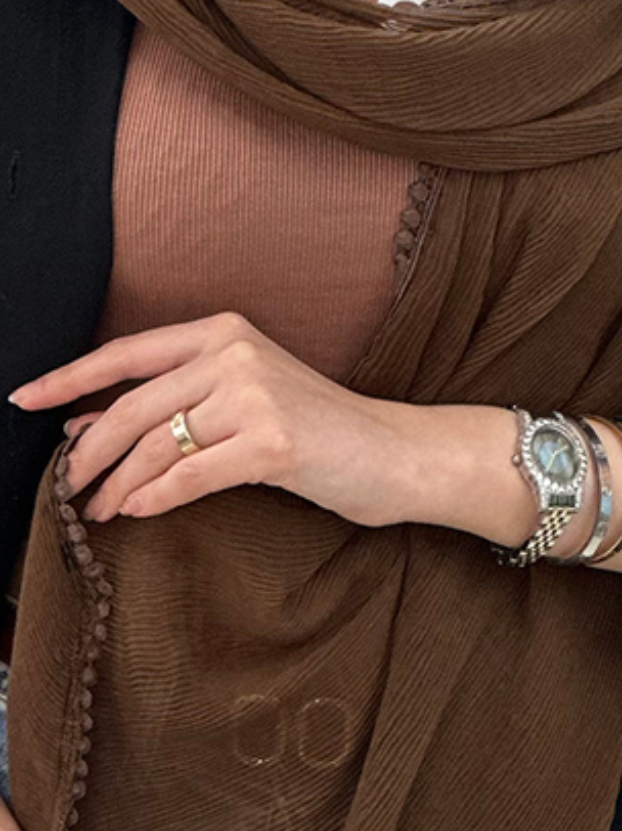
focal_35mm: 243
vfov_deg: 8.1
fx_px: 5828
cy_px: 166
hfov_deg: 6.1
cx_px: 268
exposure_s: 1/121
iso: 80
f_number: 2.8
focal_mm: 9
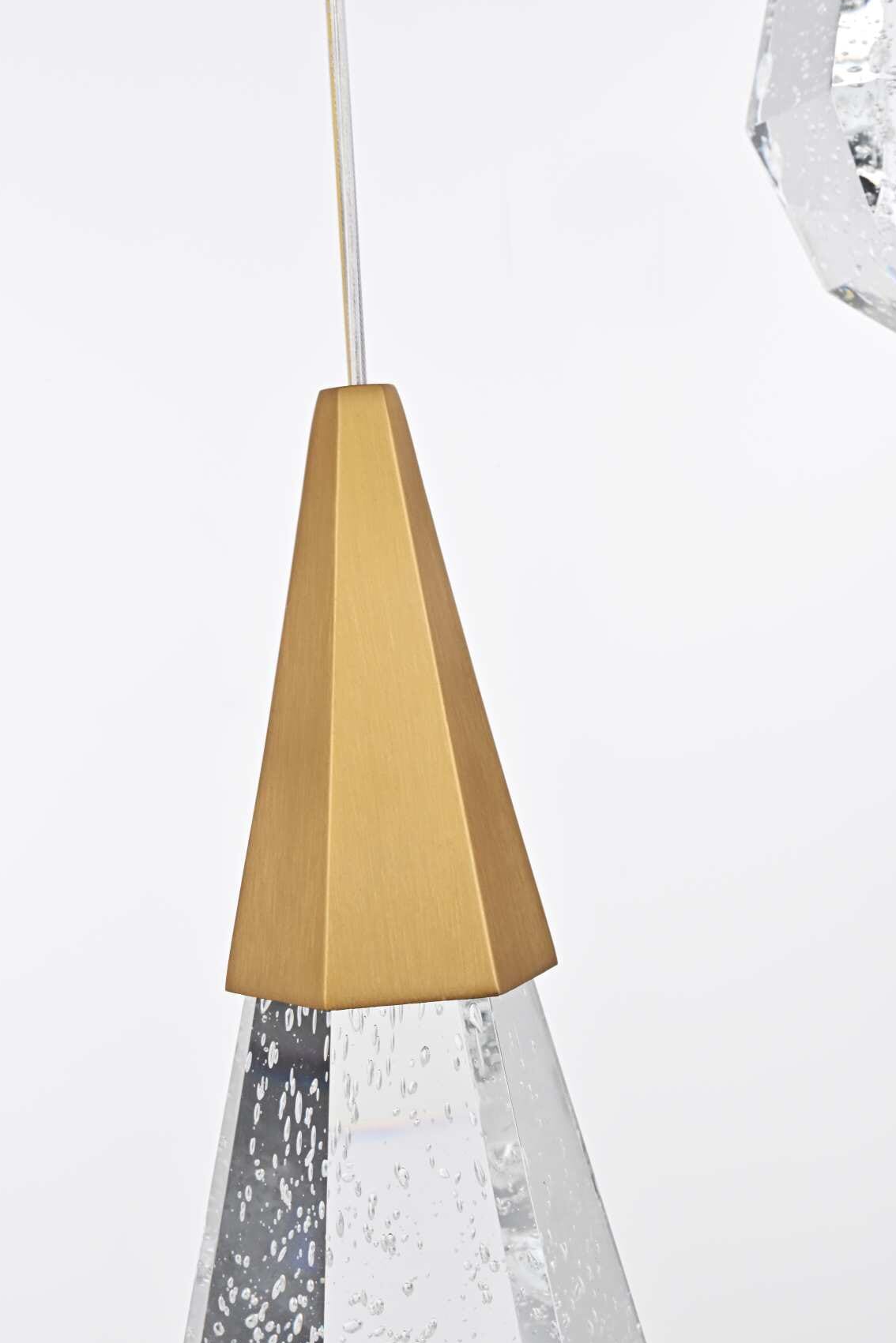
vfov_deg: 25.7
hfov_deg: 17.3
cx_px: 405
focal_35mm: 79
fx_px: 2949
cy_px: 707
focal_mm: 70
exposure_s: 1/100
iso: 125
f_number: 20
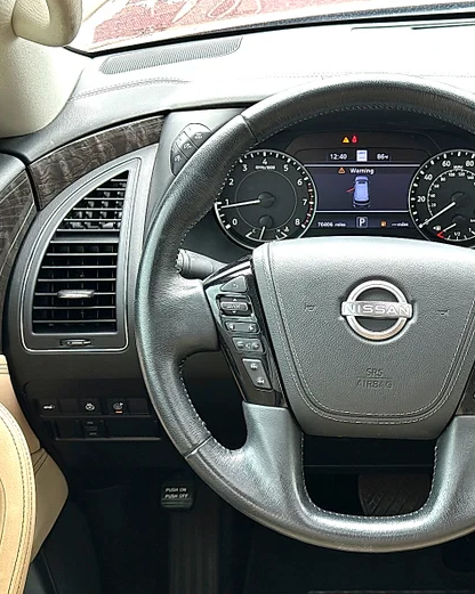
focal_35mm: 63
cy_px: 296
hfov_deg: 23.8
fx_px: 1108
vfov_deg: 30.0
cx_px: 385
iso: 80
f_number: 1.78
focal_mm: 6.86
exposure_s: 1/165
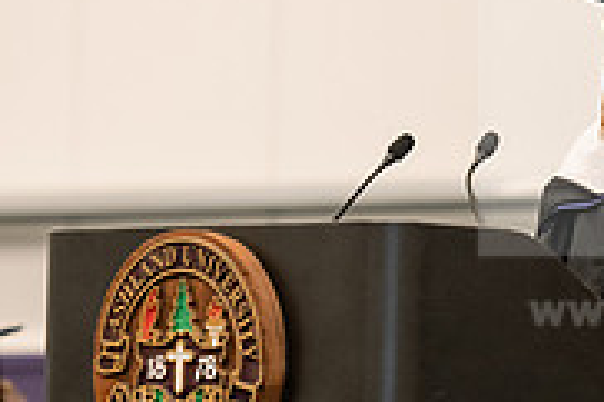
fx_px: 8817
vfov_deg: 2.6
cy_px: 380
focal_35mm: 526
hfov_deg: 3.9
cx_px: 378
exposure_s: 1/200
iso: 3200
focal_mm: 165
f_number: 3.5
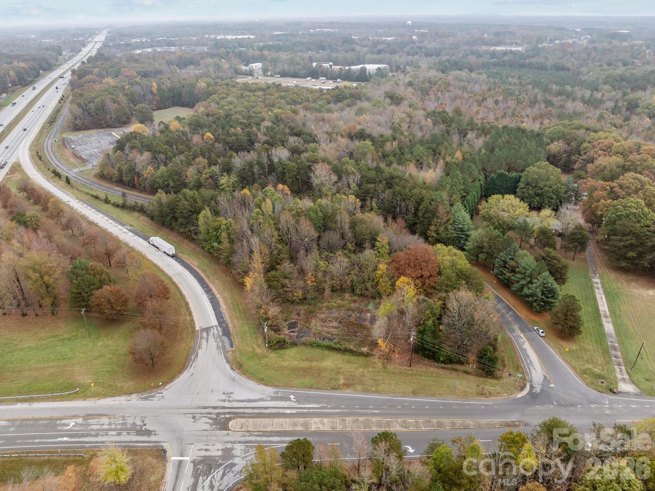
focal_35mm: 24
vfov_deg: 56.8
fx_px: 454
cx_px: 328
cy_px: 246
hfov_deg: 71.6
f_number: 2.8
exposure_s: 1/100
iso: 120
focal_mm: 12.29
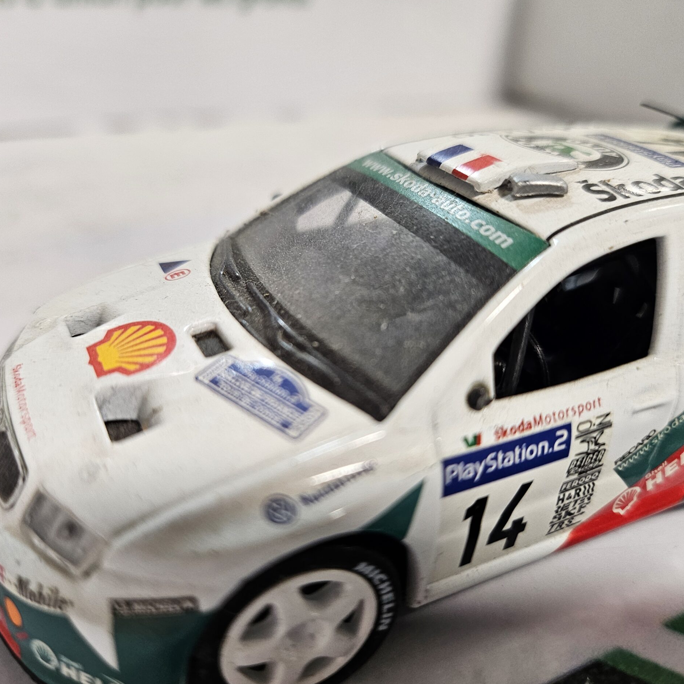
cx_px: 329
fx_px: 648
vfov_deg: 55.6
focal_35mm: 29
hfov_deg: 55.6
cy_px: 336
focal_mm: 5
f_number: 1.8
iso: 160
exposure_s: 1/100
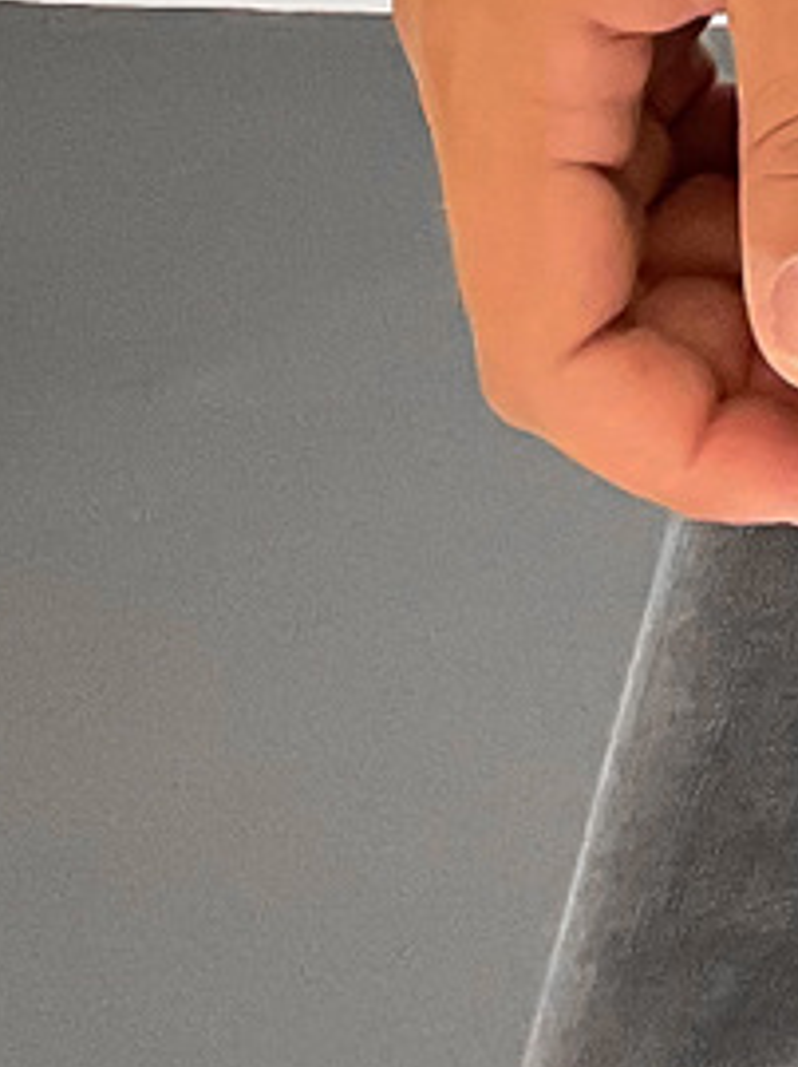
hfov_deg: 8.0
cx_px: 1841
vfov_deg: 9.6
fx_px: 5295
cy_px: -1849
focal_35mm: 172
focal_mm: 3
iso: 64
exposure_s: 1/105
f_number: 1.8
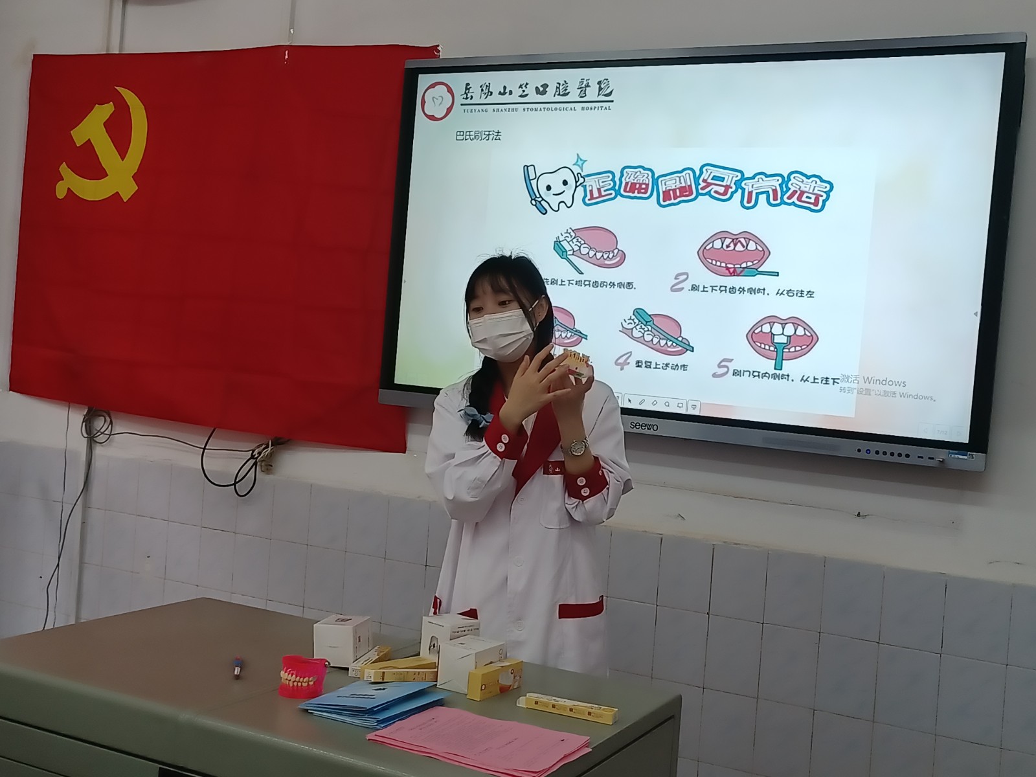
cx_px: 518
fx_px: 1227
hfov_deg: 45.8
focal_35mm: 41
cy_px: 388
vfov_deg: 35.1
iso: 303
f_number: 1.9
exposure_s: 1/50
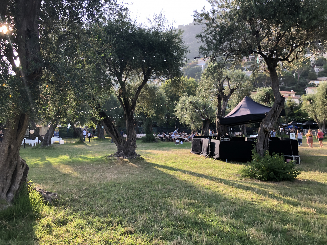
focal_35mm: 28
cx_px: 164
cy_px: 122
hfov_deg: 63.4
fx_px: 265
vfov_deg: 49.7
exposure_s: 1/202
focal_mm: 3.99
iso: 20
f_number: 1.8
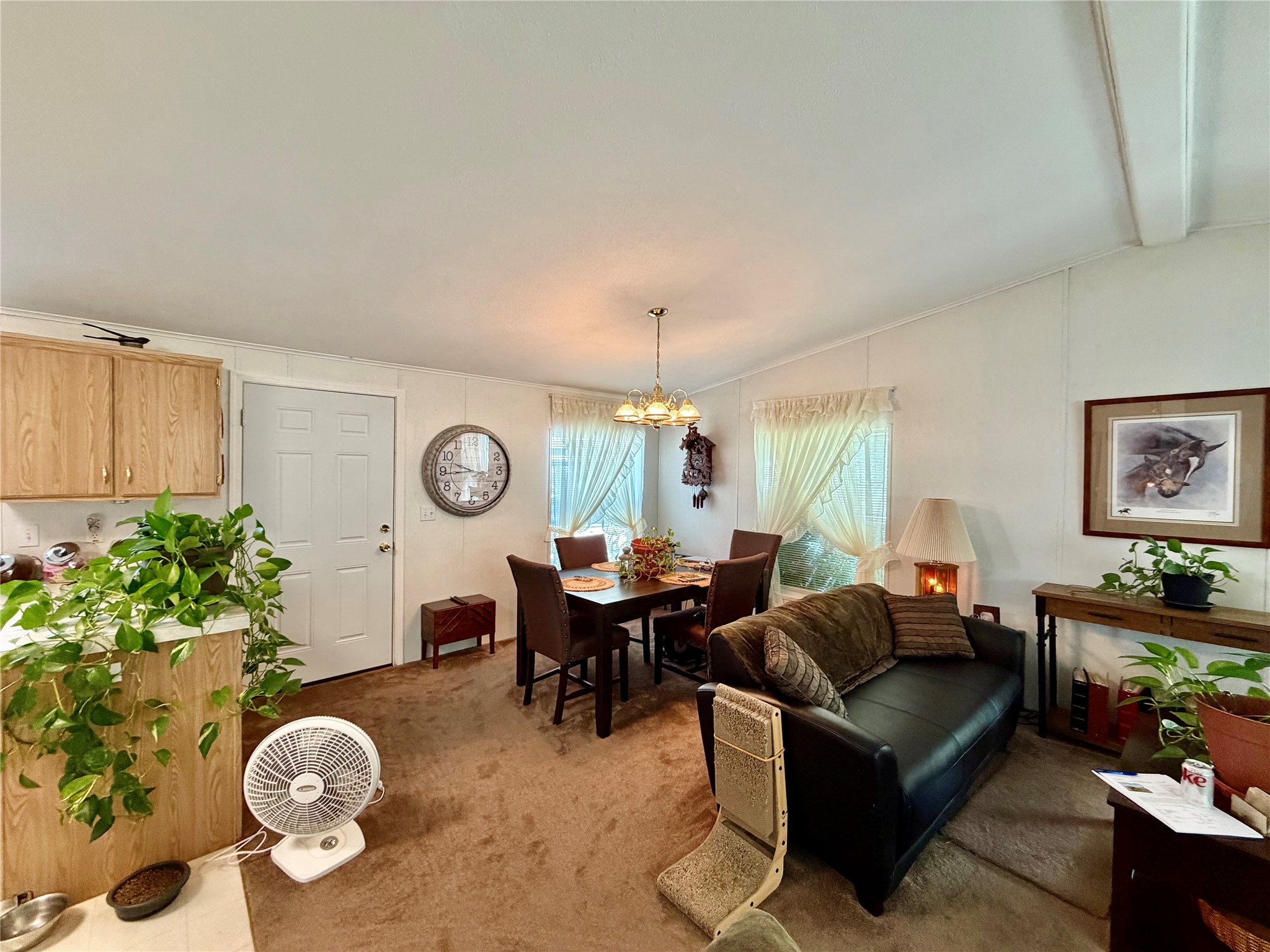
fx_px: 514
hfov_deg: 102.1
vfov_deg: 85.7
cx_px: 635
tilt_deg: -0.5
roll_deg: -0.4
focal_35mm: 14
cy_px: 476
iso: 320
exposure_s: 1/60
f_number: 2.2
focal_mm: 2.22
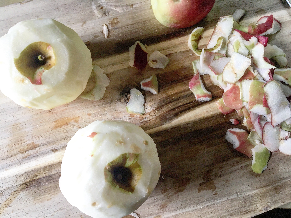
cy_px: 109
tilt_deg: -80.4
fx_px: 244
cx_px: 146
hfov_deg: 61.7
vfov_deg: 48.2
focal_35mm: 29
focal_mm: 4.15
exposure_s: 1/30
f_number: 2.2
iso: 32
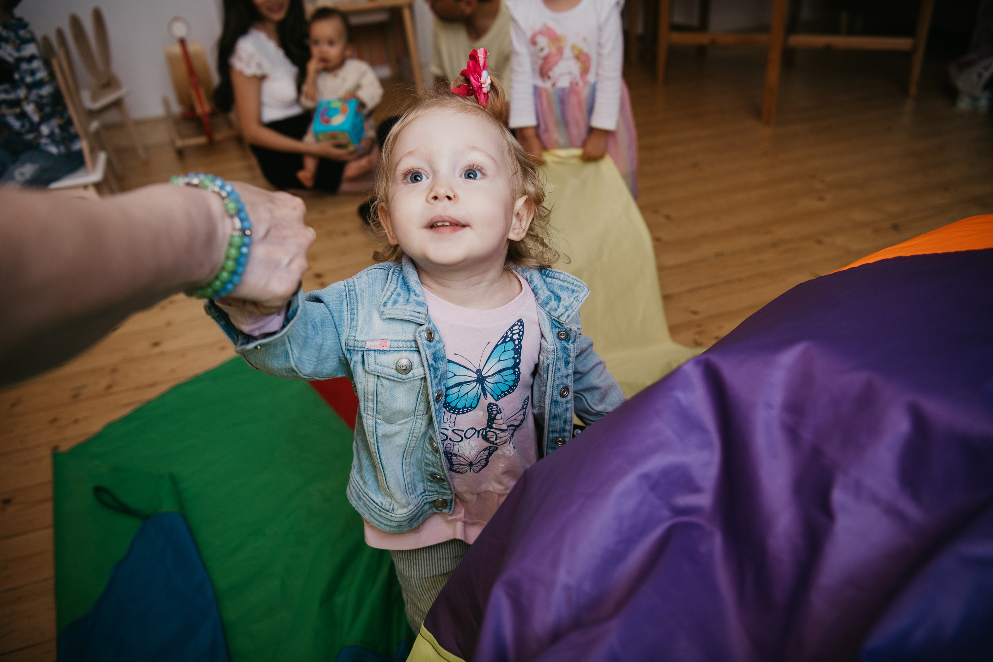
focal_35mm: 29
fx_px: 800
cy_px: 331
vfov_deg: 45.0
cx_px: 496
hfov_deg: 63.7
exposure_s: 1/160
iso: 125
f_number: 3.5
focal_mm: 29
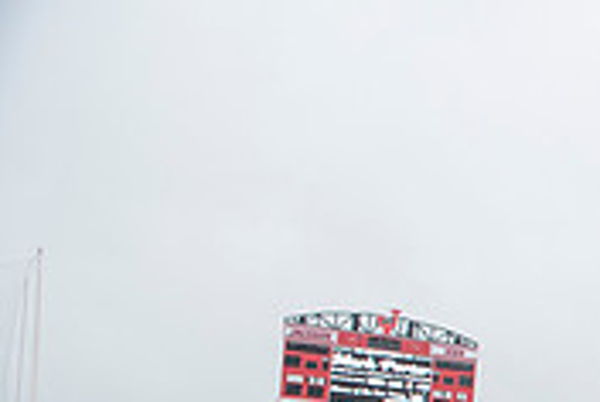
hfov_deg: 21.1
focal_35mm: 79
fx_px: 1319
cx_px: 931
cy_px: 523
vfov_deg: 16.4
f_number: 4
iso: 400
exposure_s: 1/500
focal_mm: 24
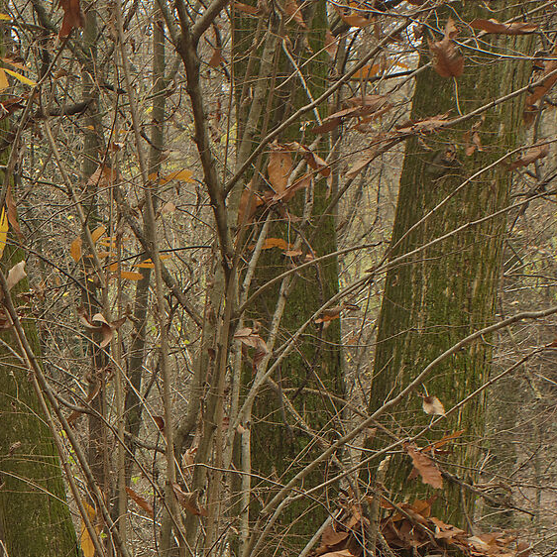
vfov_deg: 13.2
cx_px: -534
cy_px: 748
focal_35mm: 127
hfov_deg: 12.3
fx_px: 2312
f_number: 11
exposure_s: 1/5
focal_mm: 35
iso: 64
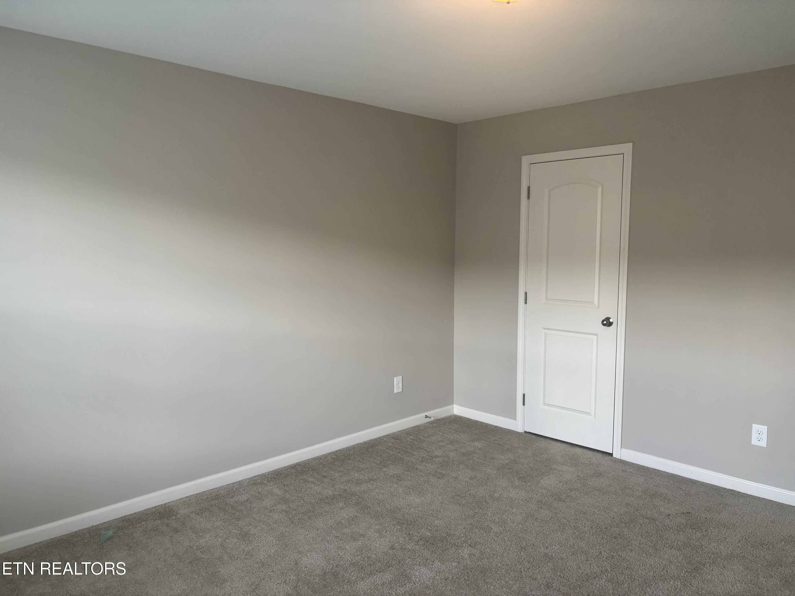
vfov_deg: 53.1
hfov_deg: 67.3
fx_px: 597
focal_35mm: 26
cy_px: 298
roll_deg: -0.4
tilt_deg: -5.7
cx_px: 398
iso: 125
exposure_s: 1/120
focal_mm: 5.96
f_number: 1.6
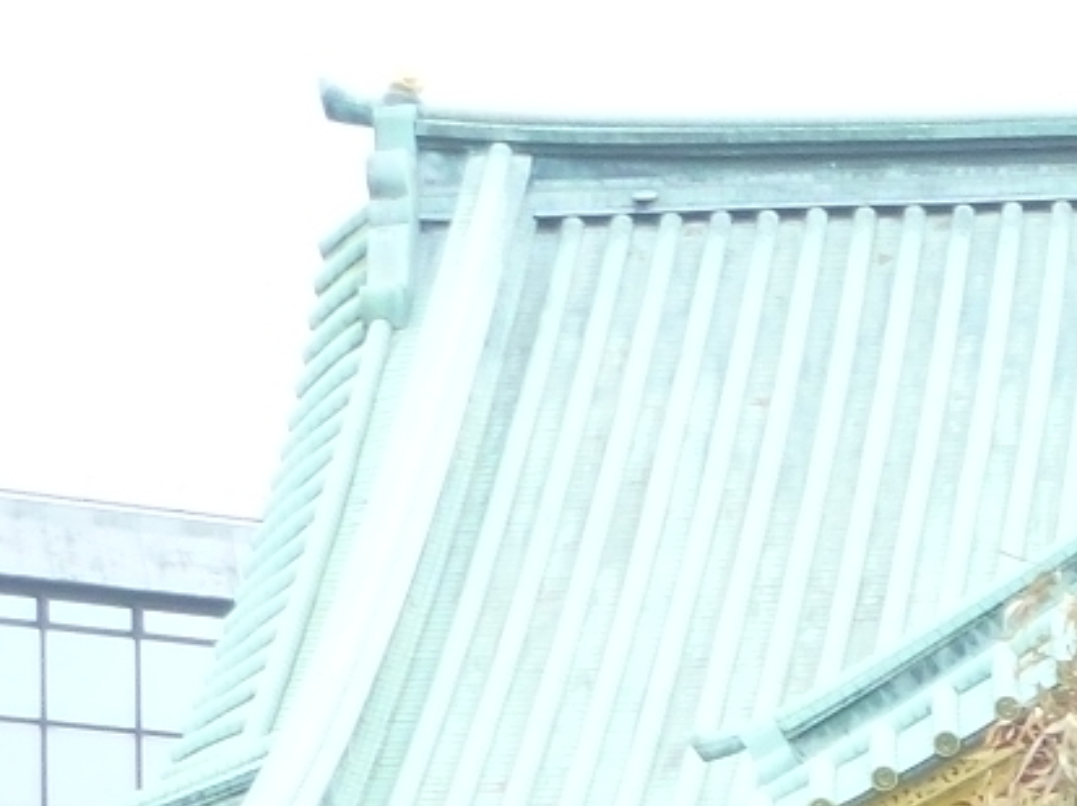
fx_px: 6312
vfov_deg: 7.1
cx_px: 1722
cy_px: 1487
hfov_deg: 9.4
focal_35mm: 203
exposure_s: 1/200
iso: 100
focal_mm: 7.4
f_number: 3.9
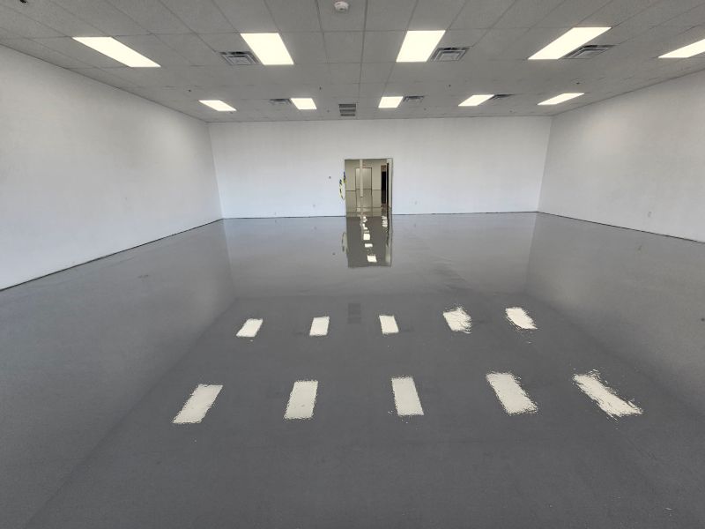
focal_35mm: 13
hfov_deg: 106.2
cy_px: 264
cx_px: 352
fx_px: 265
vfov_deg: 89.9
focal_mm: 2.2
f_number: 2.2
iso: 50
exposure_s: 1/60
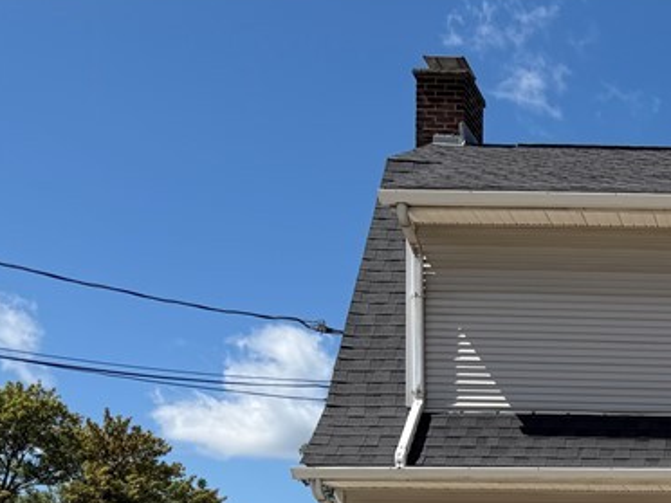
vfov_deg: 20.2
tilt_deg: +0.3
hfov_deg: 25.5
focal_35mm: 66
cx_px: 860
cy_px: 669
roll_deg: -0.1
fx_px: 1279
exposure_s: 1/6173
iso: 80
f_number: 1.78
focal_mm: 6.76
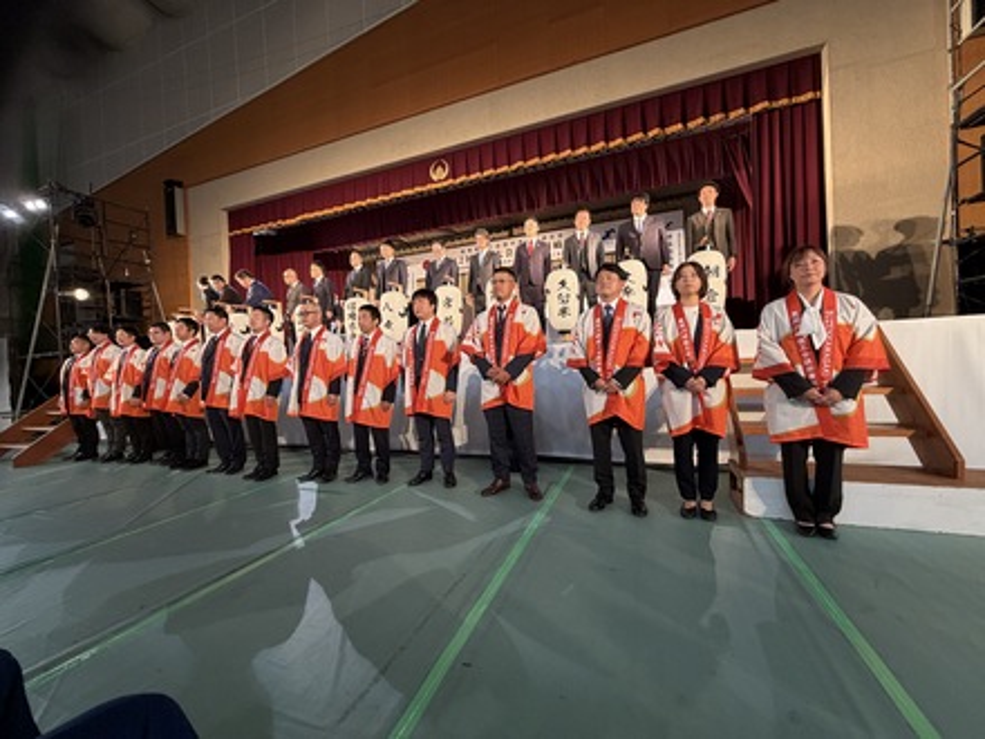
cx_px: 492
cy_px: 370
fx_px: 398
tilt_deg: -0.5
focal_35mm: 14
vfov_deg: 85.7
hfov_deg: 102.1
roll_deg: +3.2
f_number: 2.2
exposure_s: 1/60
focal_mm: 2.22
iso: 200
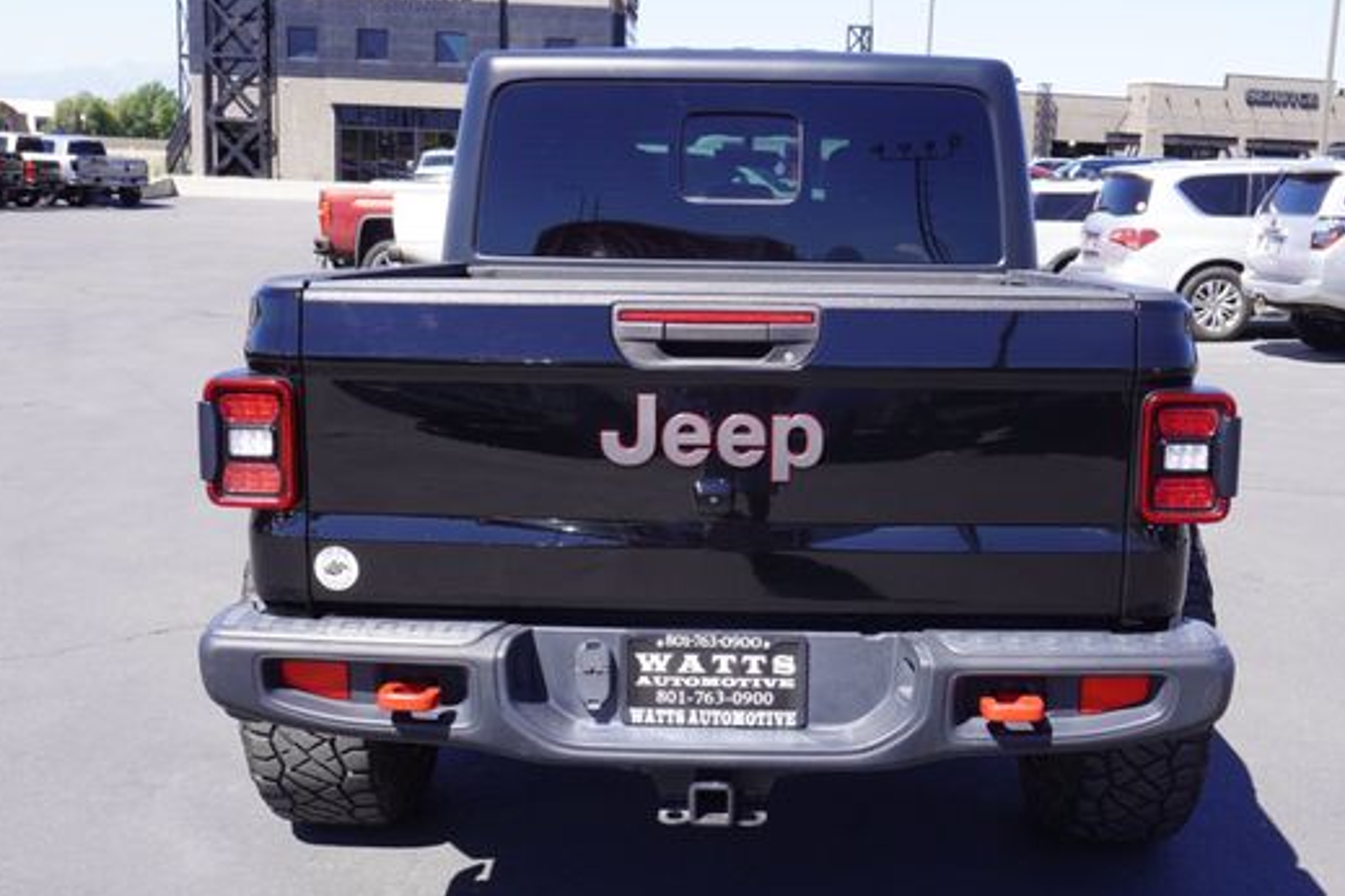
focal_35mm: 43
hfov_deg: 45.8
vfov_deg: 31.4
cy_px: 508
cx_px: 728
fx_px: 1592
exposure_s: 1/100
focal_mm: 23
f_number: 8
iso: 100
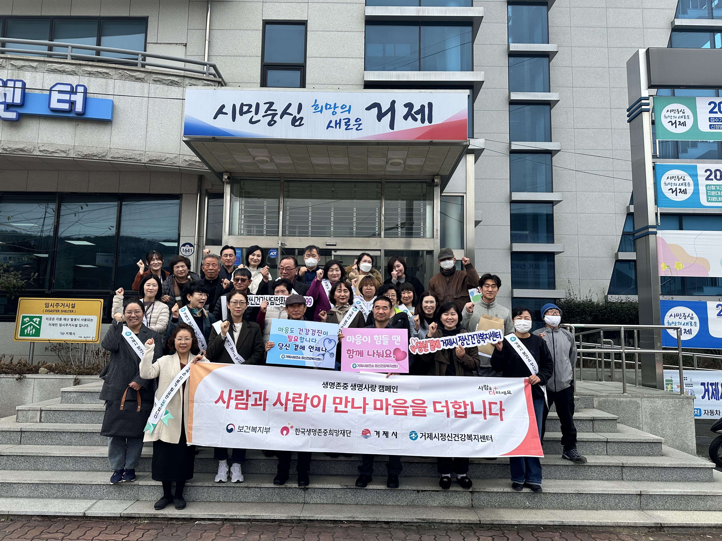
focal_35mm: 24
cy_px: 270
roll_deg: -1.1
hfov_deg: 71.6
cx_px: 361
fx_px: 501
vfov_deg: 56.8
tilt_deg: +6.4
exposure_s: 1/3247
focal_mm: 6.86
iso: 80
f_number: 1.78
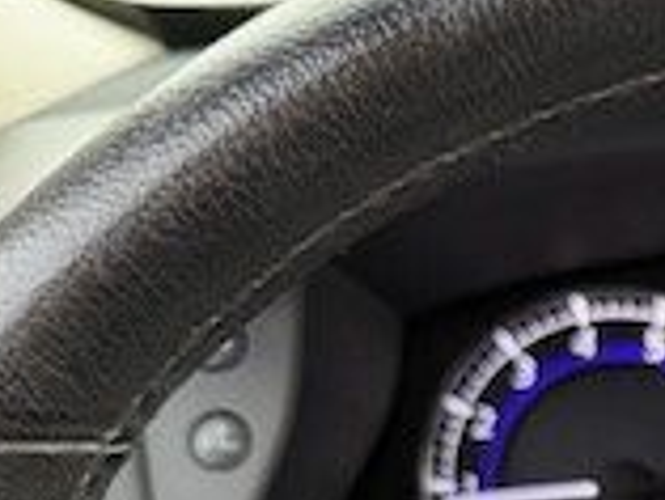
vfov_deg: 14.0
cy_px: 797
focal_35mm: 98
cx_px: 978
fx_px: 1884
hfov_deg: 18.0
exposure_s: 1/60
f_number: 1.78
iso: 320
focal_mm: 6.76
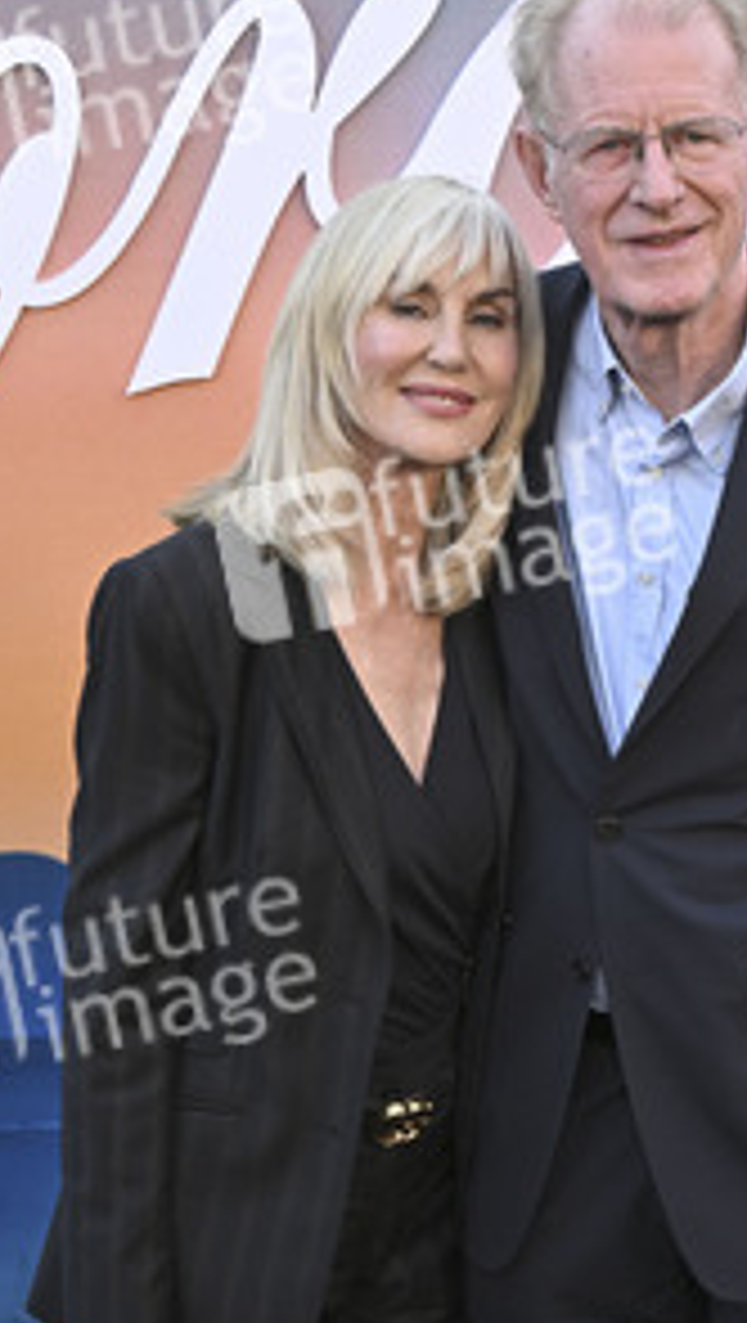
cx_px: 576
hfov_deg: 18.7
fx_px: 2247
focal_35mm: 64
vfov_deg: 32.7
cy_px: 760
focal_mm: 45
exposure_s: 1/320
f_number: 7.1
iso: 800
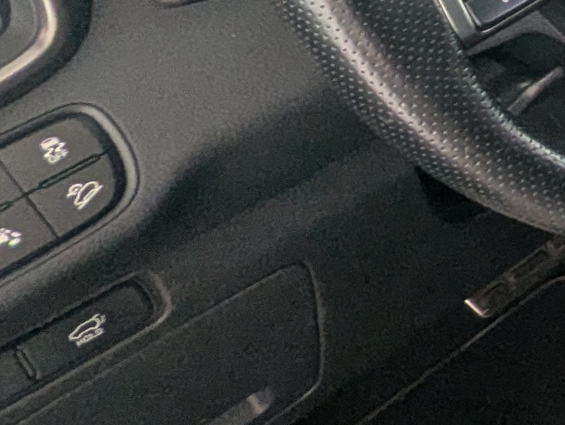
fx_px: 1258
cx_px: 1299
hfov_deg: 15.7
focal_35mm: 77
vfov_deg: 17.4
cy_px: -193
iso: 40
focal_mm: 2.35
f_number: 2.2
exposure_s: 1/60.2
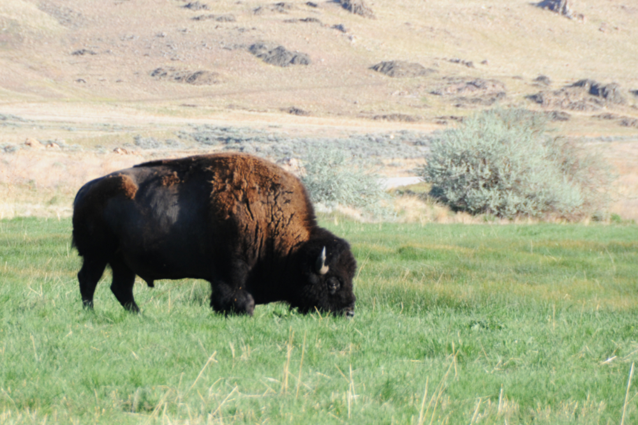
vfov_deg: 4.6
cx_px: 319
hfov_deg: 6.9
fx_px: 5315
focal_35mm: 300
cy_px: 212
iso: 320
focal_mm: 200
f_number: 8
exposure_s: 1/400
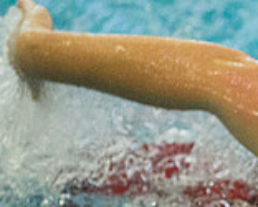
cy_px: 293
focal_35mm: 327
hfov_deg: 5.8
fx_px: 2498
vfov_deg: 4.7
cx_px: 440
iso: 6400
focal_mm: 70
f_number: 2.8
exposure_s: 1/1000
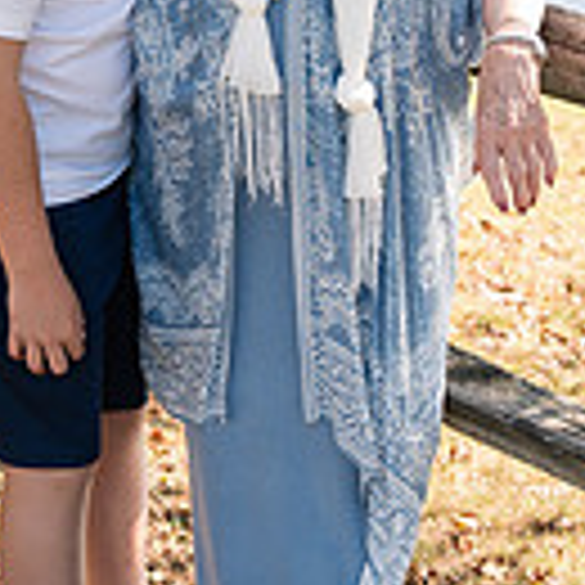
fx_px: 2141
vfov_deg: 15.3
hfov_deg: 15.6
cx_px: 256
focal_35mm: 112
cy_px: 27
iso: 160
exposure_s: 1/250
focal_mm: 38
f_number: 3.5
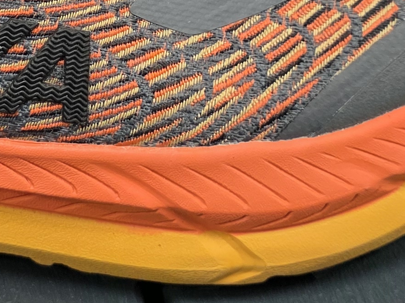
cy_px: -61
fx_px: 1216
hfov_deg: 18.7
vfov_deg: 13.8
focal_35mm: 104
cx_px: 67
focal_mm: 6.3
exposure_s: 1/100
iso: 160
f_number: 1.7
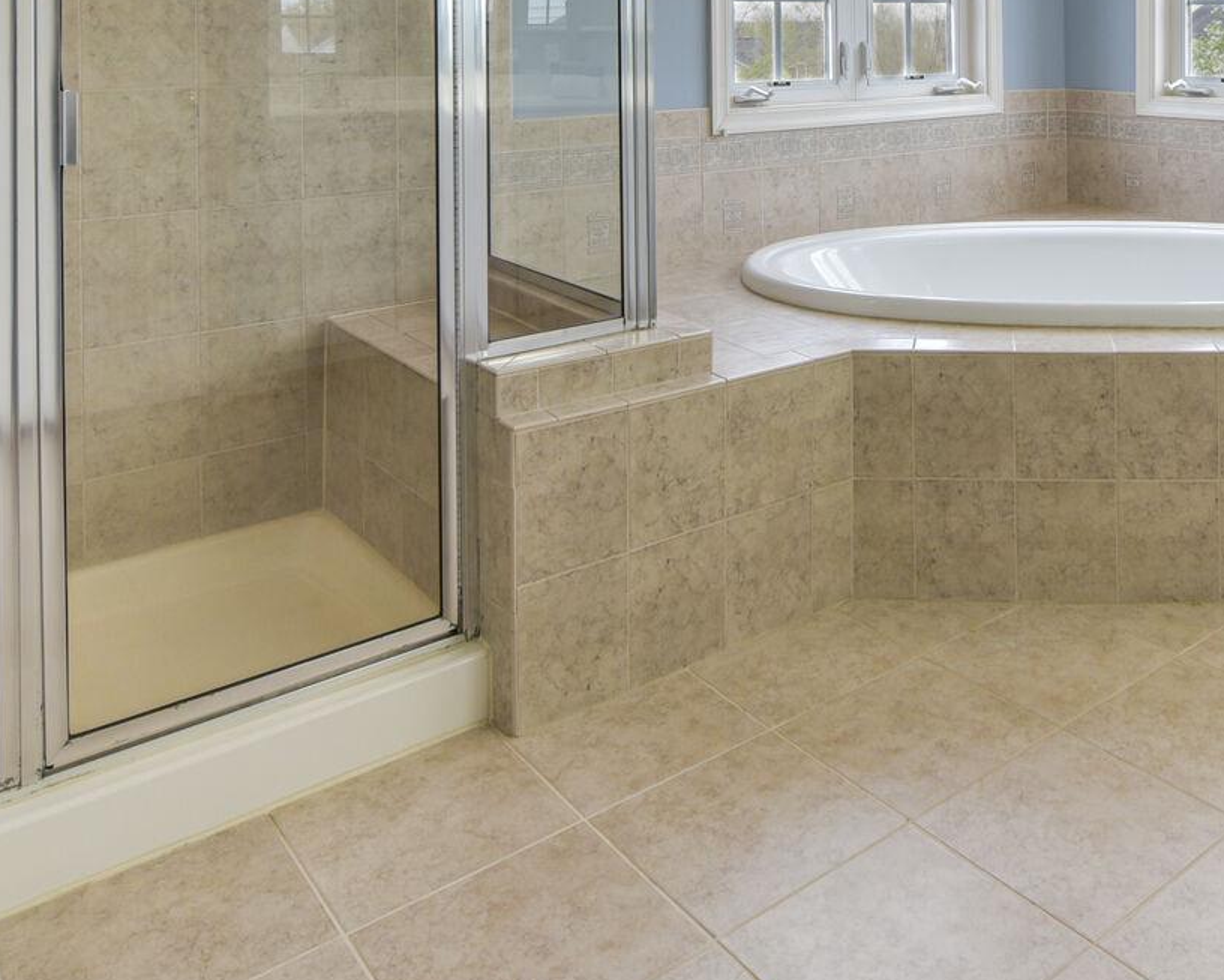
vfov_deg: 39.8
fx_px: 1196
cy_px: 23
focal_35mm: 33
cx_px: 921
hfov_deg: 51.8
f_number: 8
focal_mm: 14
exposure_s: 1/13
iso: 200
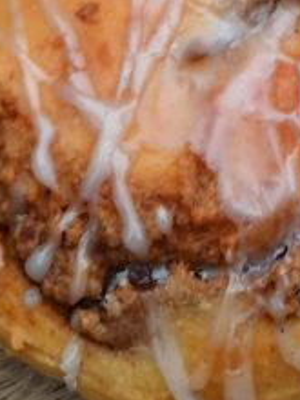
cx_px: 429
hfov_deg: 15.2
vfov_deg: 18.5
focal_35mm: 91
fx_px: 1052
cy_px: -235
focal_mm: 4.6
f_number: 2
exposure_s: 1/105
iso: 32
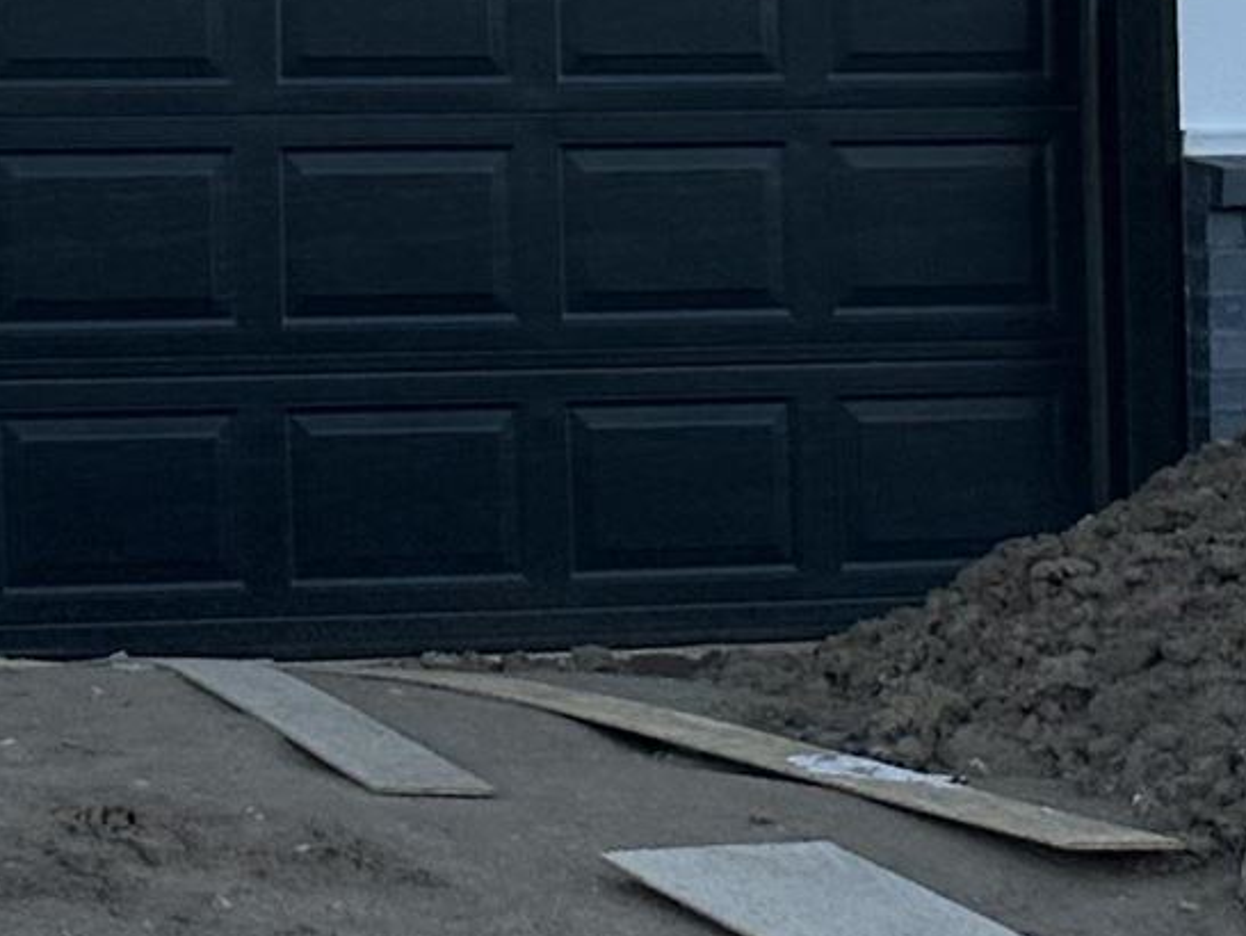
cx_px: -1552
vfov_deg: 10.8
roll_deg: +0.3
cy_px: -144
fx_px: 4861
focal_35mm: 135
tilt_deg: +2.5
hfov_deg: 12.2
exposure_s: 1/1009
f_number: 1.78
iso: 80
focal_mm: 6.86
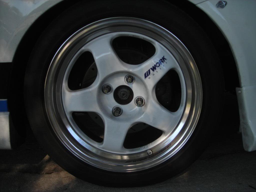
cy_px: 96
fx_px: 281
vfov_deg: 37.7
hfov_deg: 49.0
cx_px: 128
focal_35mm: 38
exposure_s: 1/237
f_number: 3.2
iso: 50
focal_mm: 6.3
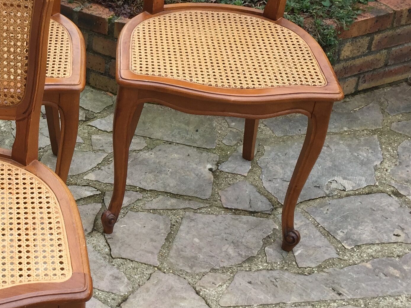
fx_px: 807
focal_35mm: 68
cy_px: 122
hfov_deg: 27.3
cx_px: 19
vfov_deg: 21.6
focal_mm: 4.15
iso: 32
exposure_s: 1/267
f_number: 2.2
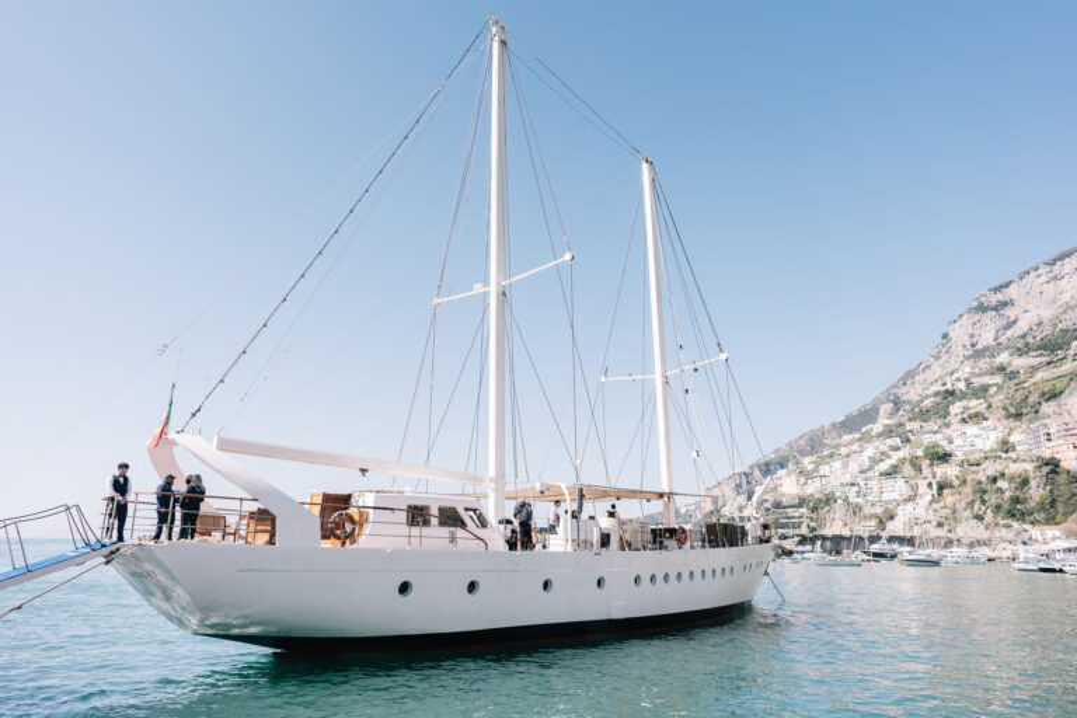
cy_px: 359
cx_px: 538
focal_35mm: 24
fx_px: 724
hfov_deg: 73.3
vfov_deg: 52.7
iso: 64
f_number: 2.2
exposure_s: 1/2000
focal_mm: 24
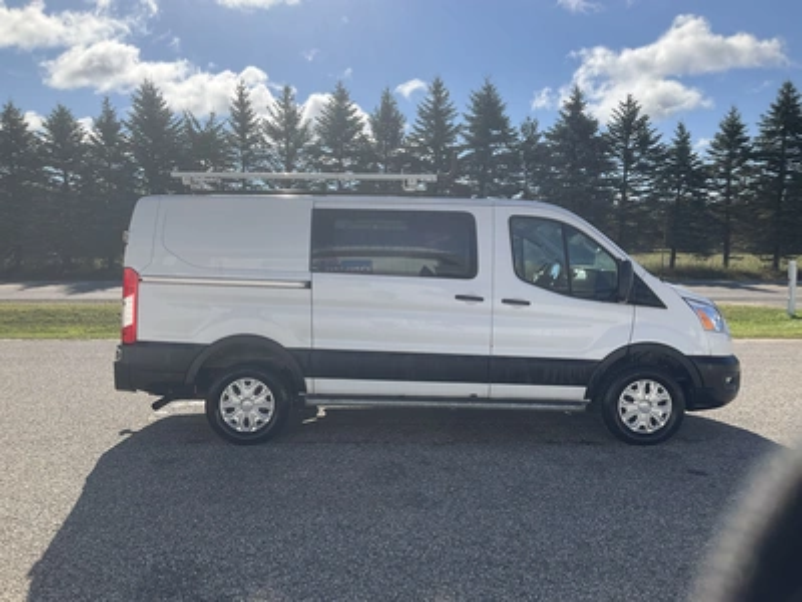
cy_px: 301
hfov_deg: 61.7
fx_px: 672
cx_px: 401
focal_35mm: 29
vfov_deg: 48.2
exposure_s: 1/2320
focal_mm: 3
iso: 25
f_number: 1.8
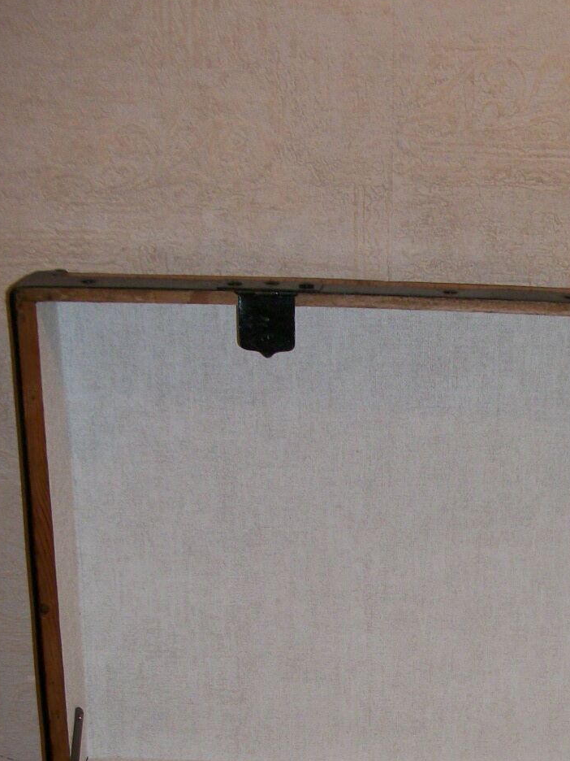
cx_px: 485
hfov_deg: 20.7
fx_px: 1537
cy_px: 737
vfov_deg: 26.5
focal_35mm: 70
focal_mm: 5.7
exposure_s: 1/30
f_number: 2.9
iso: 80
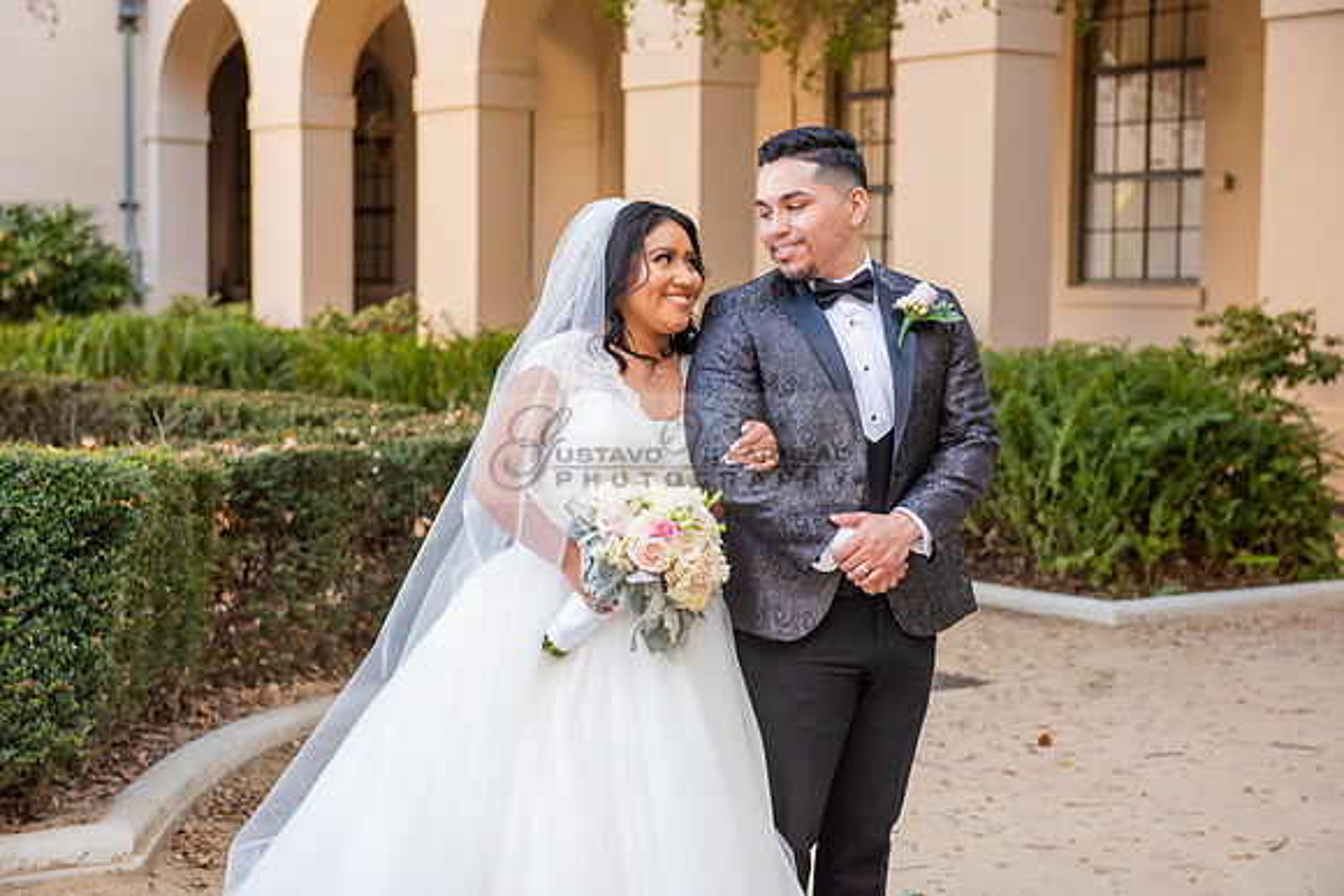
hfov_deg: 30.5
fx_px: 2464
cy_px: 448
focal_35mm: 66
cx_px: 672
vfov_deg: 20.6
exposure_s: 1/200
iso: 640
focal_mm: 66
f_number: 4.5
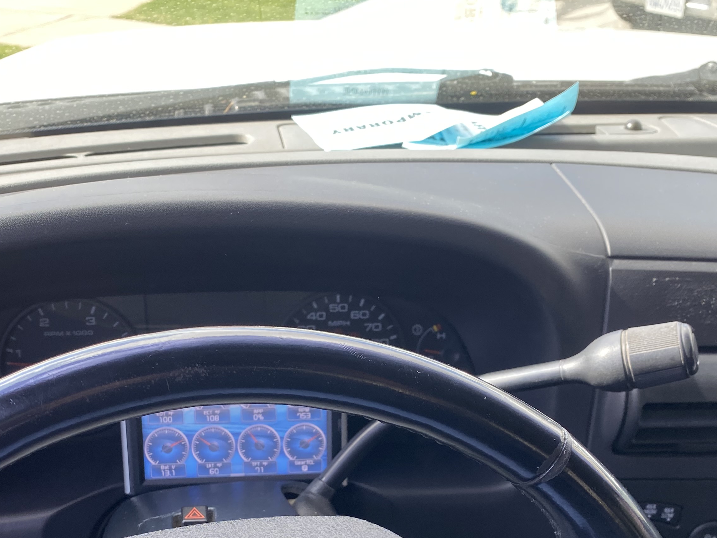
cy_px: 454
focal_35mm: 46
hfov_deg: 41.2
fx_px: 953
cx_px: 333
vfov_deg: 30.5
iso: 32
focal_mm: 4.25
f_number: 1.8
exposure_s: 1/167
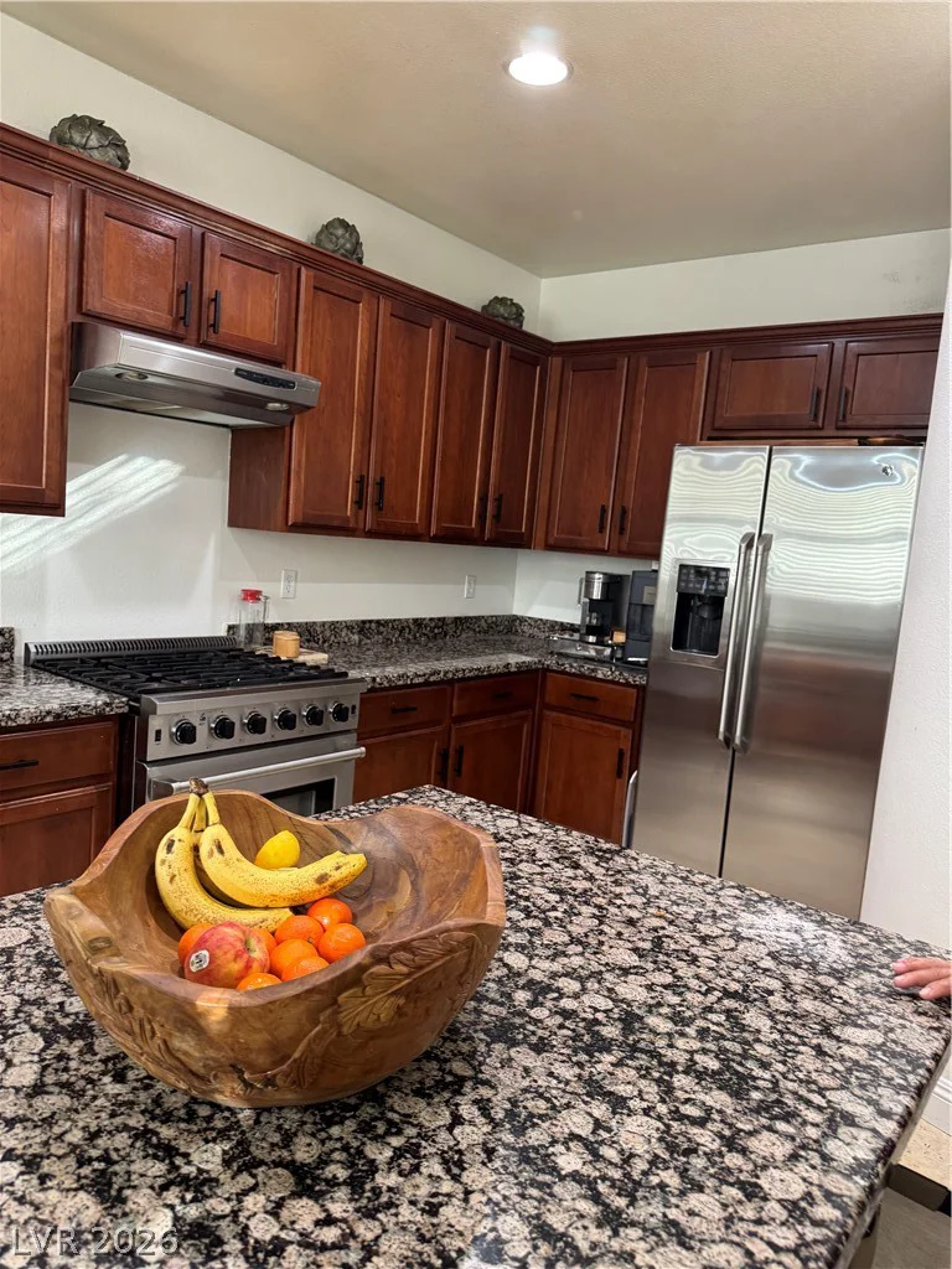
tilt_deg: -8.7
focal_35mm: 24
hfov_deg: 56.8
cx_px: 476
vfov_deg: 71.6
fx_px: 880
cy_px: 634
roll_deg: -4.7
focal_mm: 6.76
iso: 250
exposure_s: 1/60
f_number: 1.78
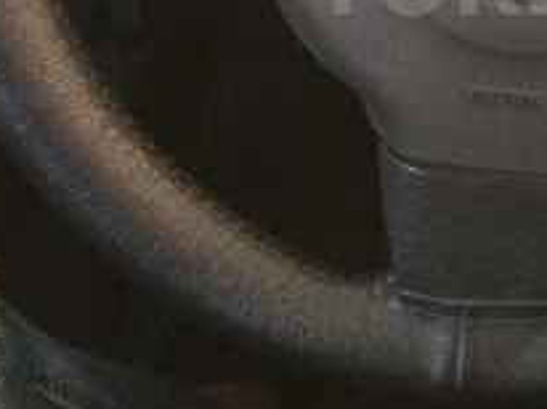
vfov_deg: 15.5
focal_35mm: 93
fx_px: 1468
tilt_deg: -42.6
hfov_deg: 20.3
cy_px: -25
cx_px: 584
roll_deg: +0.3
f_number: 2.2
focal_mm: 4.15
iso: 125
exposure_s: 1/33
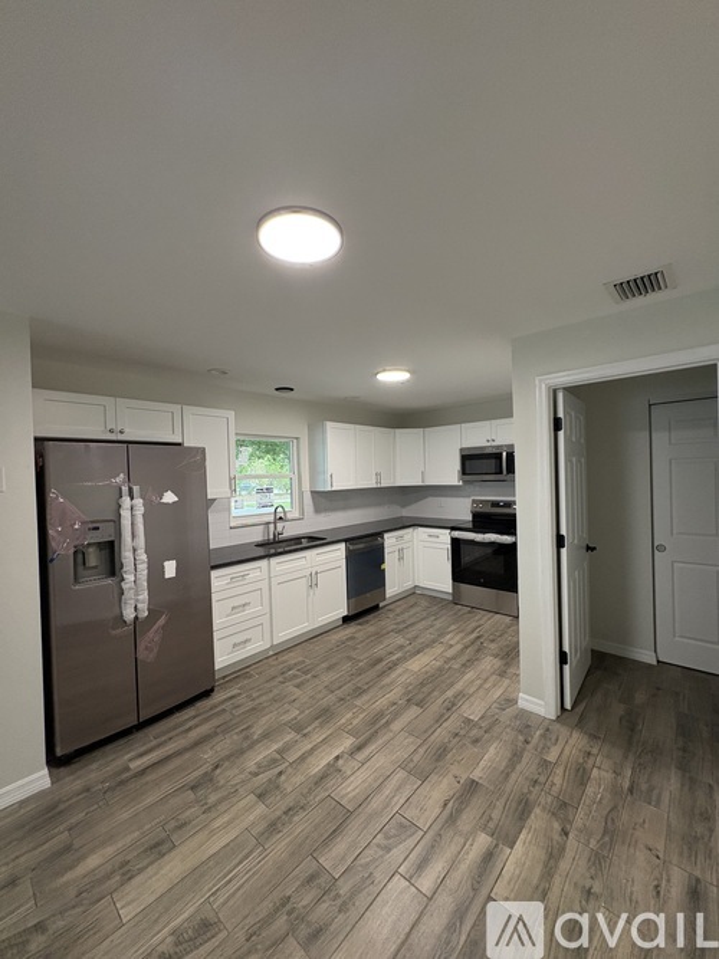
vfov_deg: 102.1
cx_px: 360
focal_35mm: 14
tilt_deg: +0.9
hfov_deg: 85.7
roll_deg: +2.5
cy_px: 480
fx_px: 388
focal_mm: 2.22
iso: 320
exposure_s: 1/120
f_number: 2.2
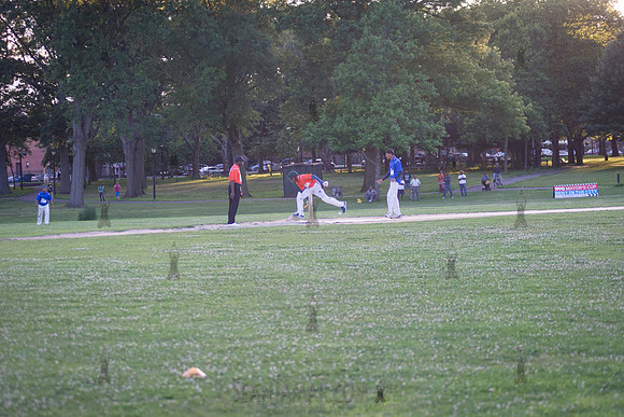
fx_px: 1595
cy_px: 208
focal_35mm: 92
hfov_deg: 22.1
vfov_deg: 14.9
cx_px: 312
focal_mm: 92
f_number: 2.8
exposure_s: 1/2000
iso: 1600
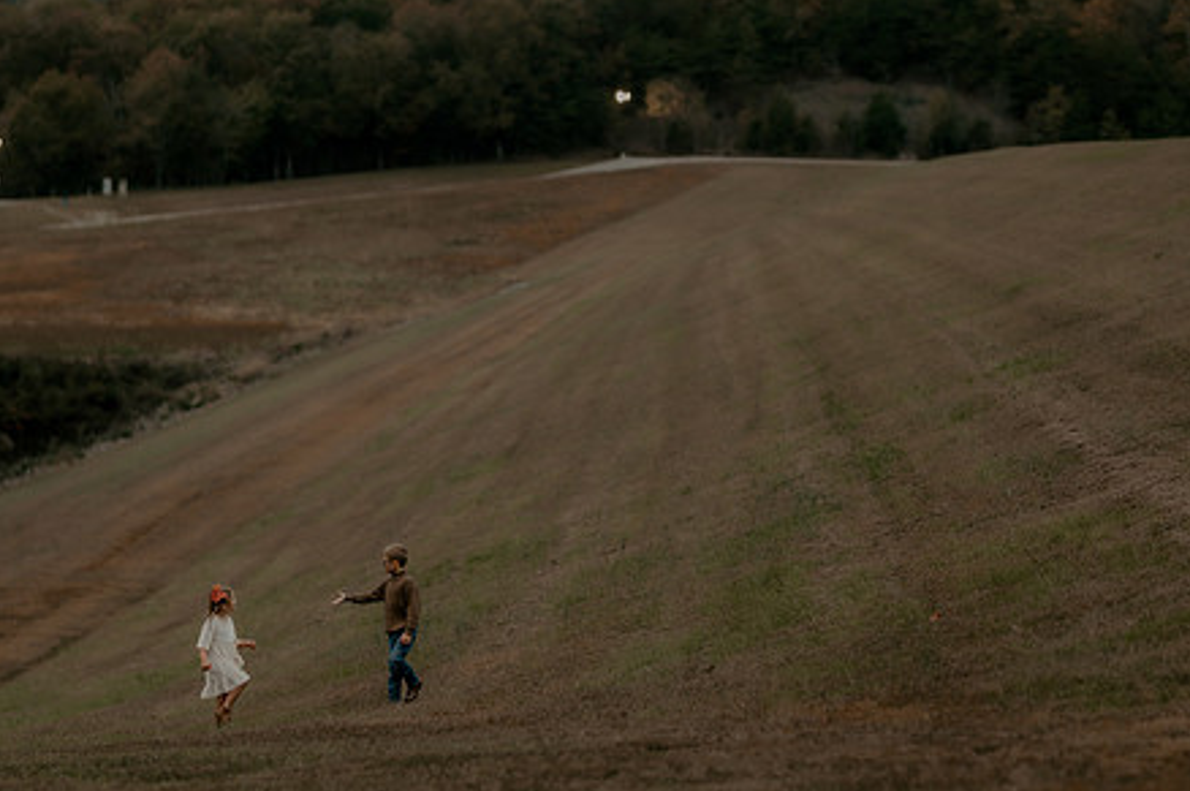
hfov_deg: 15.1
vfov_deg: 10.1
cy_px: 520
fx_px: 4490
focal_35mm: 136
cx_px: 729
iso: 400
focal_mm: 85
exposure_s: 1/250
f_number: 1.8
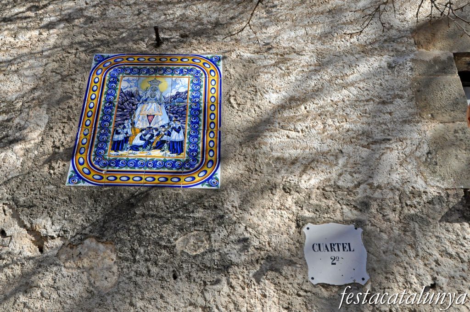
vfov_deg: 32.9
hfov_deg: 48.0
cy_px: 156
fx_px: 528
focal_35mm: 40
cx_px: 235
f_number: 11
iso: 1000
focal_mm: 27
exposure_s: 1/500
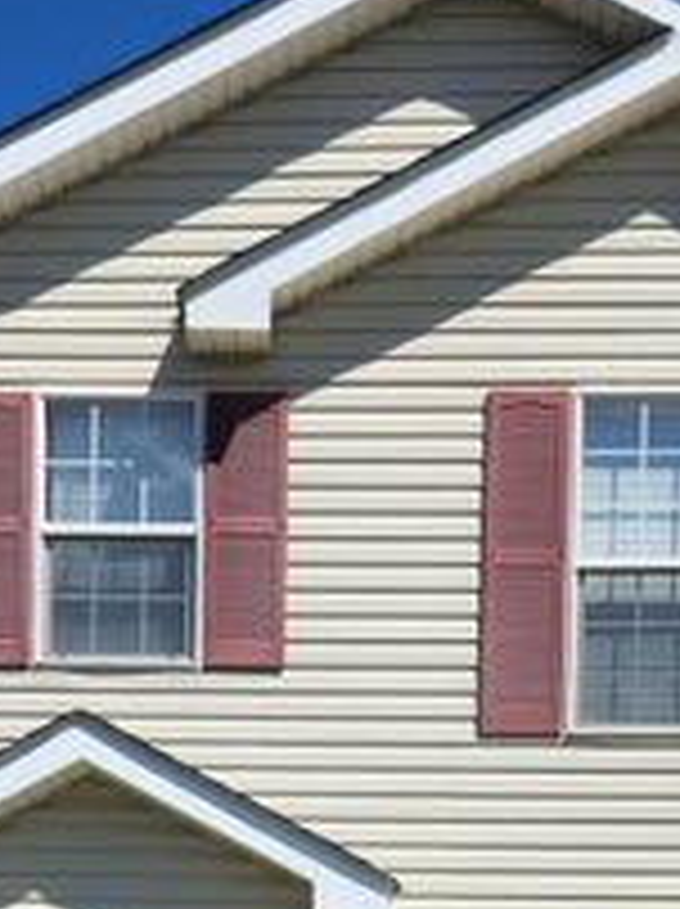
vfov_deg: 22.6
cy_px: 1217
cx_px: 297
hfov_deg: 19.3
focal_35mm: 76
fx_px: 1995
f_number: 1.8
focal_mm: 5.4
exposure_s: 1/2140
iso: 20
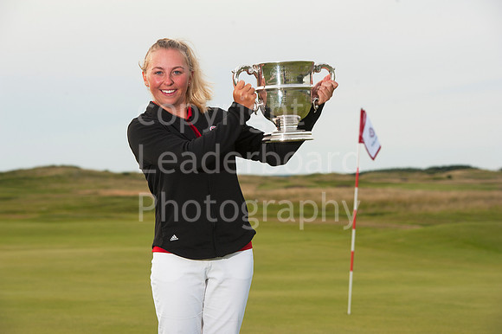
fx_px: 1700
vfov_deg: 11.2
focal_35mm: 122
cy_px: 167
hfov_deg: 16.8
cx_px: 251
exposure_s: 1/200
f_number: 9
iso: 250
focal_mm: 122
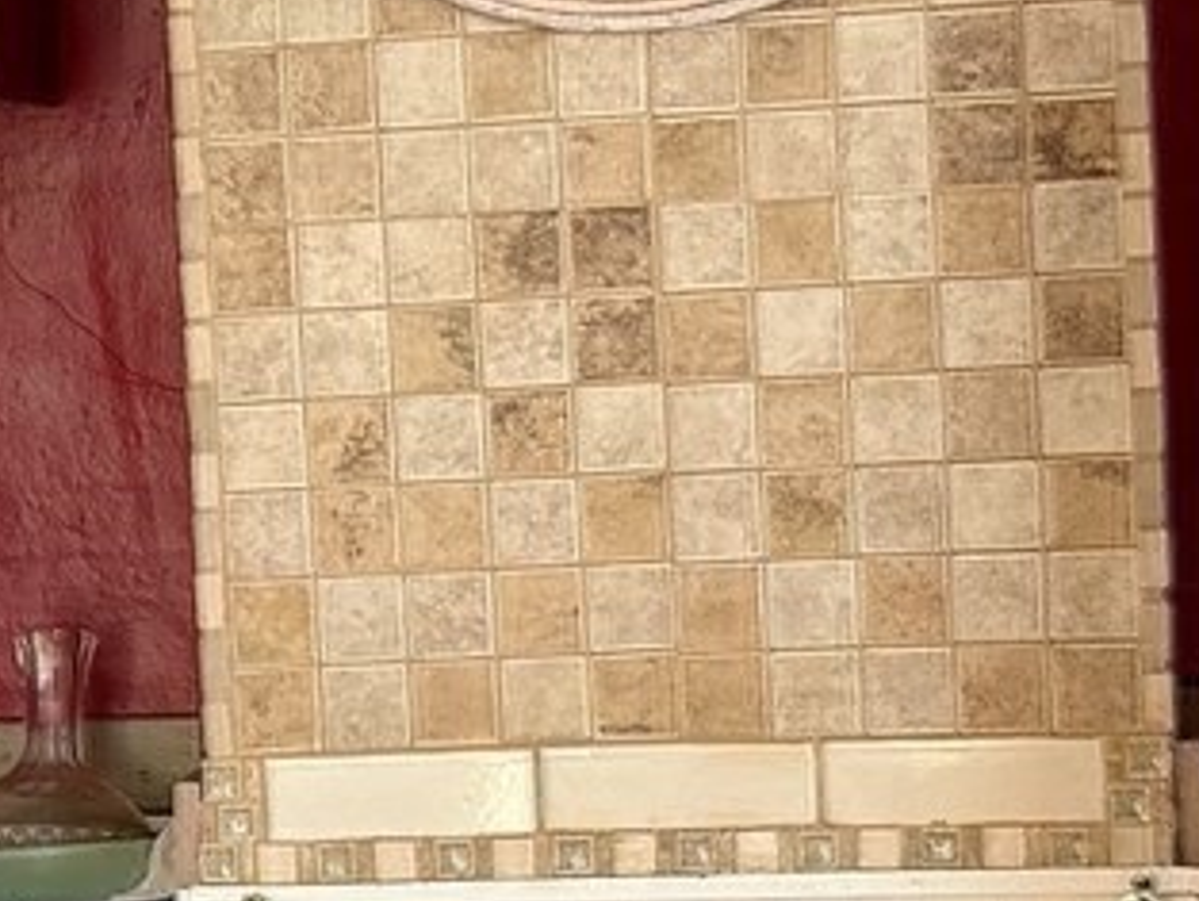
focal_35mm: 157
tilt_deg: -3.1
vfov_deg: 9.5
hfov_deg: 12.3
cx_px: -149
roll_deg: +2.9
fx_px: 5440
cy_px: 491
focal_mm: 6.76
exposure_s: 1/87
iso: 200
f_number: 1.78
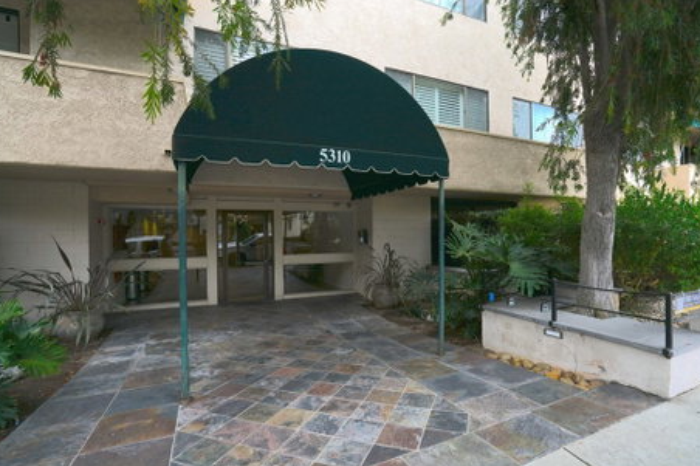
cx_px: 361
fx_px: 330
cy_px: 235
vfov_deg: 70.4
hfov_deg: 93.3
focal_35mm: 17
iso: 200
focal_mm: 16
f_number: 8
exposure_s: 1/250
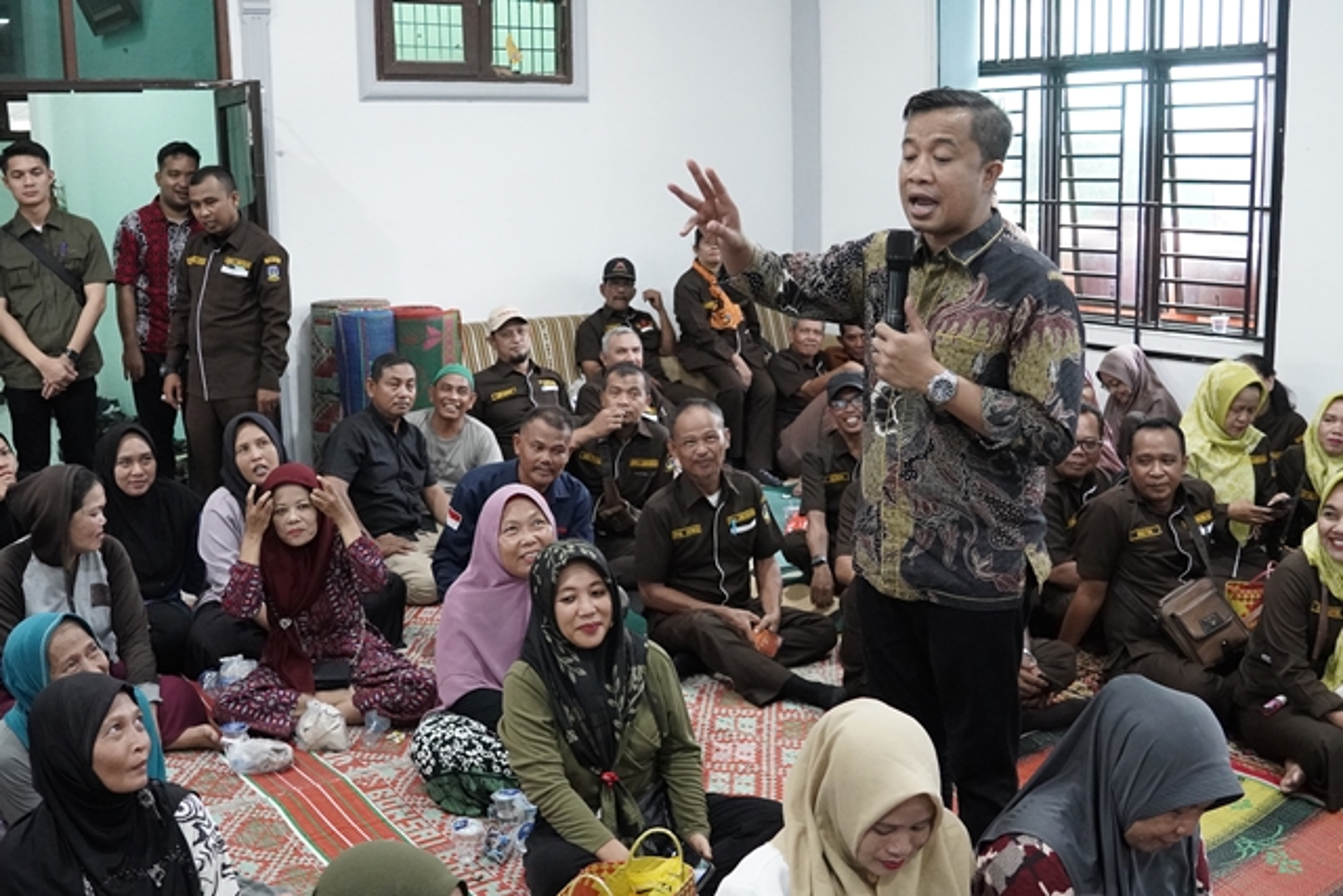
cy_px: 448
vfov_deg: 36.9
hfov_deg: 53.1
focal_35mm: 36
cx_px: 672
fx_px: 1343
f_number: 4
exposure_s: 1/125
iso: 6400
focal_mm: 24
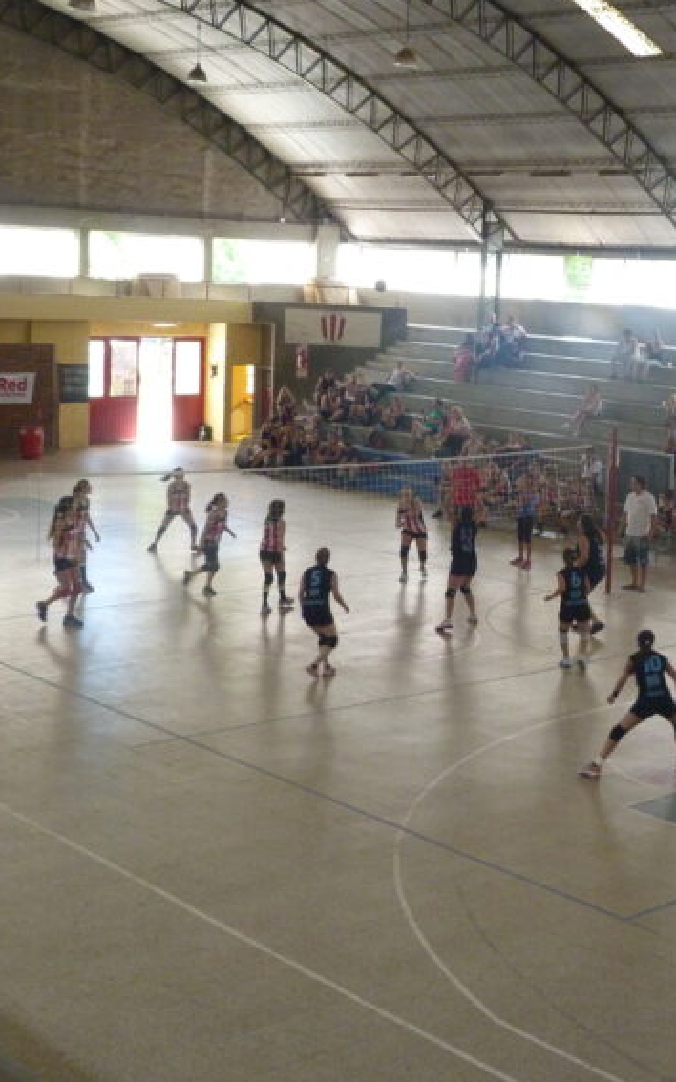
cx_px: 561
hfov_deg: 22.7
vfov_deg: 36.3
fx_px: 1652
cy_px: 538
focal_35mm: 56
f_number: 3.1
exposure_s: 1/80
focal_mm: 7
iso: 400
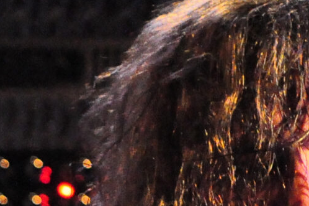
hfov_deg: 1.8
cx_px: 524
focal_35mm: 1118
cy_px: 476
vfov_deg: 1.2
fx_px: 9583
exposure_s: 1/100
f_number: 2.8
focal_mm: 145
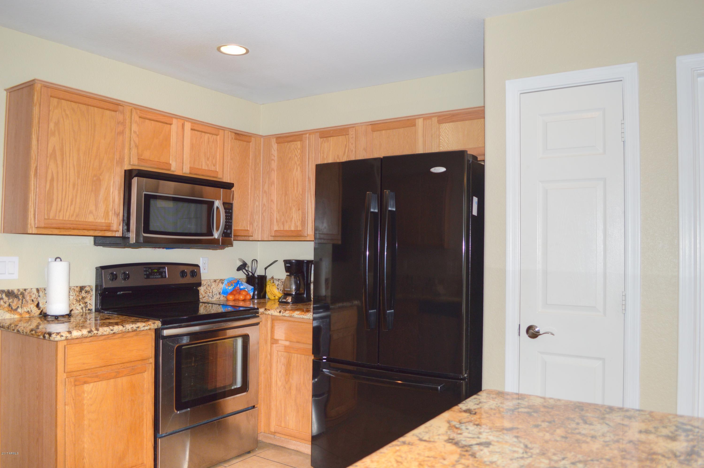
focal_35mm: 27
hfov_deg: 67.4
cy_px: 234
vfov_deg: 47.8
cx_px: 352
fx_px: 527
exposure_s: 1/100
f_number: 3.5
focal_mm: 18
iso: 200
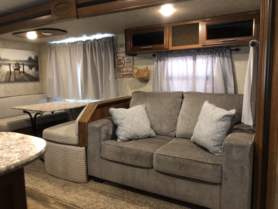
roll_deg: +1.8
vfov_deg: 49.7
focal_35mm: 28
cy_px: 104
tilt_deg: -10.0
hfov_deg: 63.4
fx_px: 225
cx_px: 139
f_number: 1.8
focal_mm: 3.99
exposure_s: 1/12
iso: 100
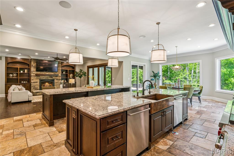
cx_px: 117
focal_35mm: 17
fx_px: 112
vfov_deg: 69.8
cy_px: 78
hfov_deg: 92.6
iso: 320
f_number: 13
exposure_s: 1/6
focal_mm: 17.2
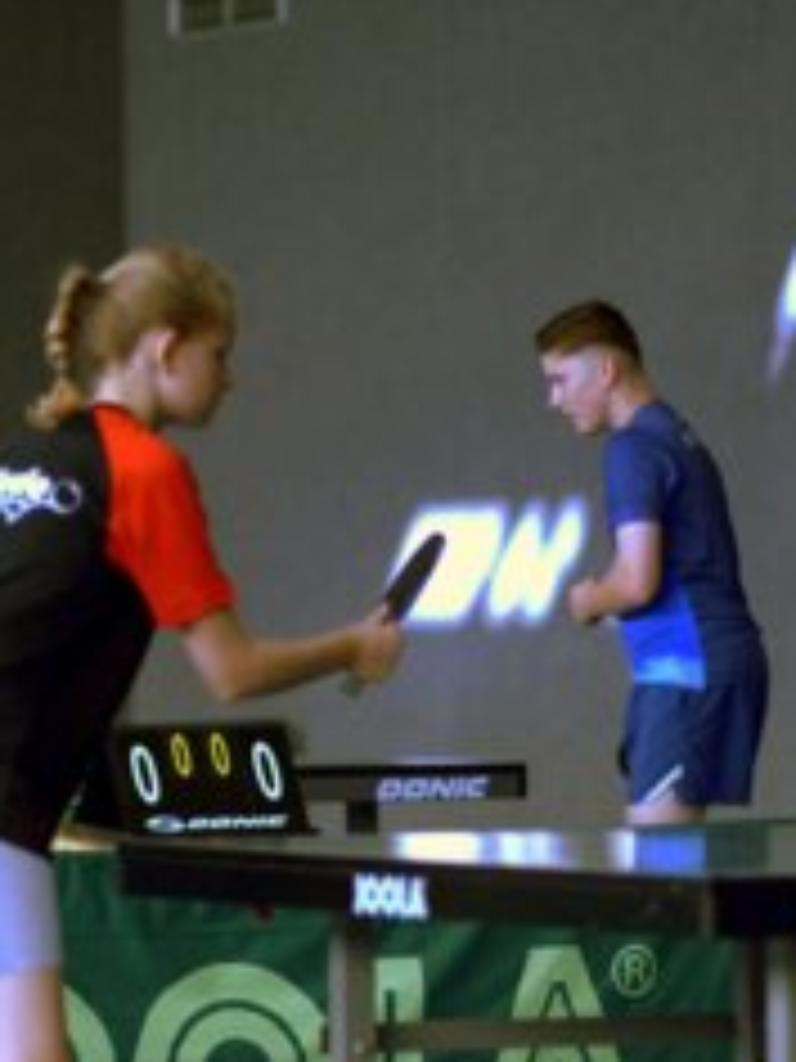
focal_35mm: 208
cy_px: 729
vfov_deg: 9.5
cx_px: 299
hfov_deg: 7.1
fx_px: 6372
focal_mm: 85
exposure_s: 1/400
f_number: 1.8
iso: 400
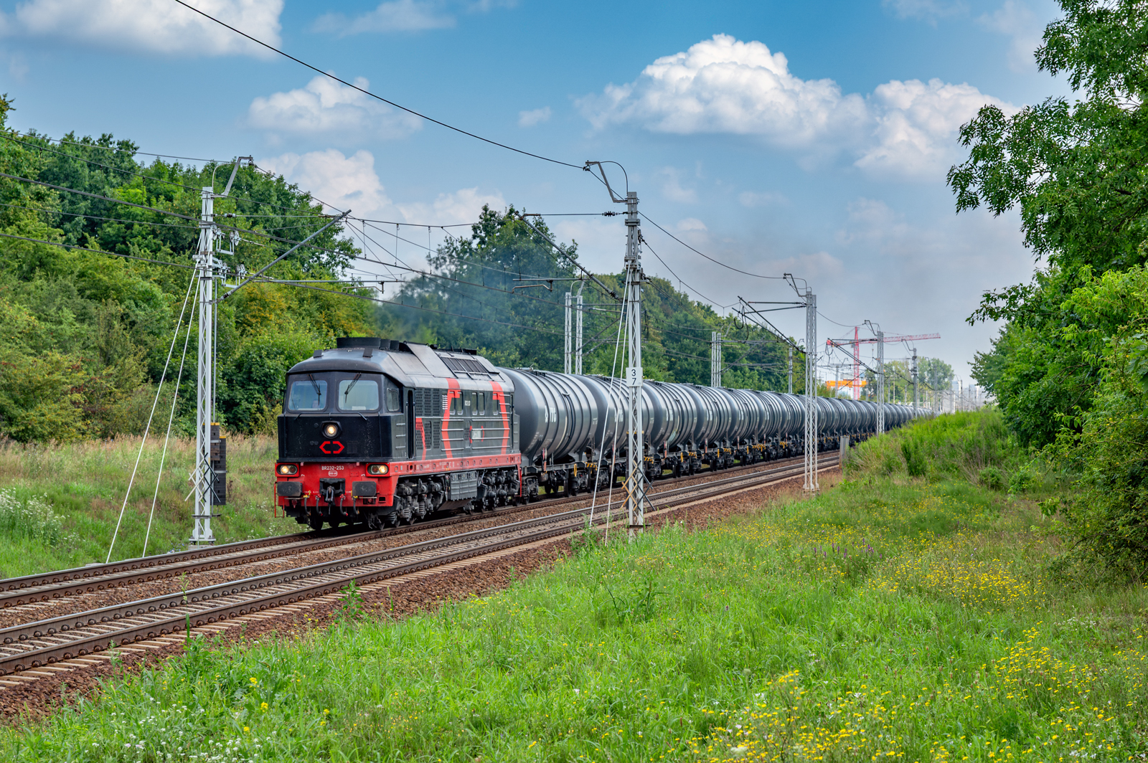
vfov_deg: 16.8
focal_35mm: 81
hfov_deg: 25.1
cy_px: 382
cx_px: 574
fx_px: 2581
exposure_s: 1/400
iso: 250
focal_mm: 81
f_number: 8
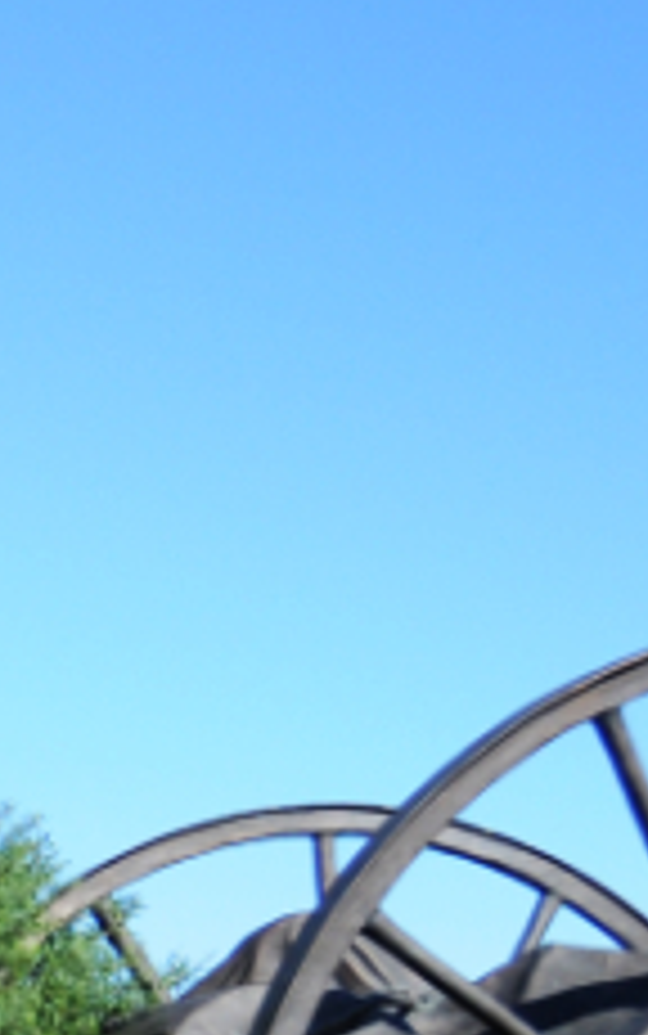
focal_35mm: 146
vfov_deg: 13.8
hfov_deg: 8.1
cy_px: 1292
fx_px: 4120
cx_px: -1080
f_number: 3.8
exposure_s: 1/2000
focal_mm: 22
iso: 320
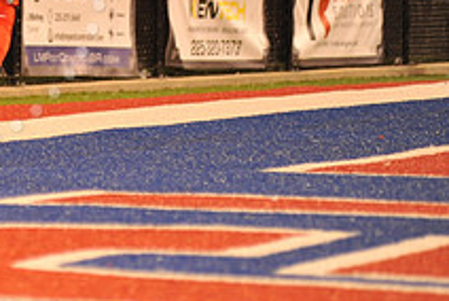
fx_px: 6819
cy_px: -40
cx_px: -93
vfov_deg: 2.5
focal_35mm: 546
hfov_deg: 3.8
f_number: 2.8
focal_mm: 200
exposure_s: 1/200
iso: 2000
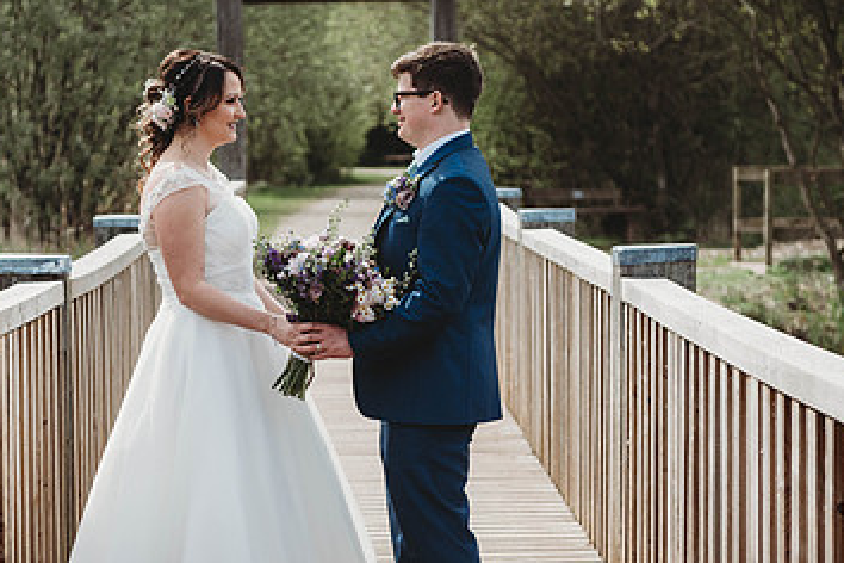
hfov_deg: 16.8
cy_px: 345
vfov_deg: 11.2
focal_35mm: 122
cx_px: 331
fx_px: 2860
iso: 200
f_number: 3.5
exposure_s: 1/1600
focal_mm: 70
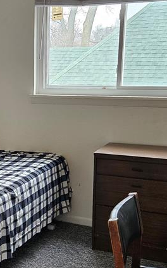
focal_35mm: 59
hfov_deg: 21.4
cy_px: 150
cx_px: 11
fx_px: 430
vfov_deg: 34.5
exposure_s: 1/120
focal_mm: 5.4
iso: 160
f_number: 1.8
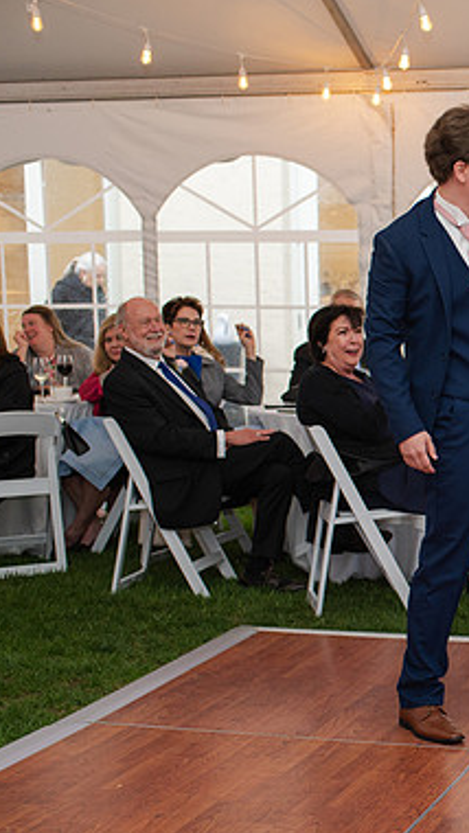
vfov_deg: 30.1
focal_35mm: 70
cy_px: 507
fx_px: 1546
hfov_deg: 16.2
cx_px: 642
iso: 800
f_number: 3.2
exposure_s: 1/200
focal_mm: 35
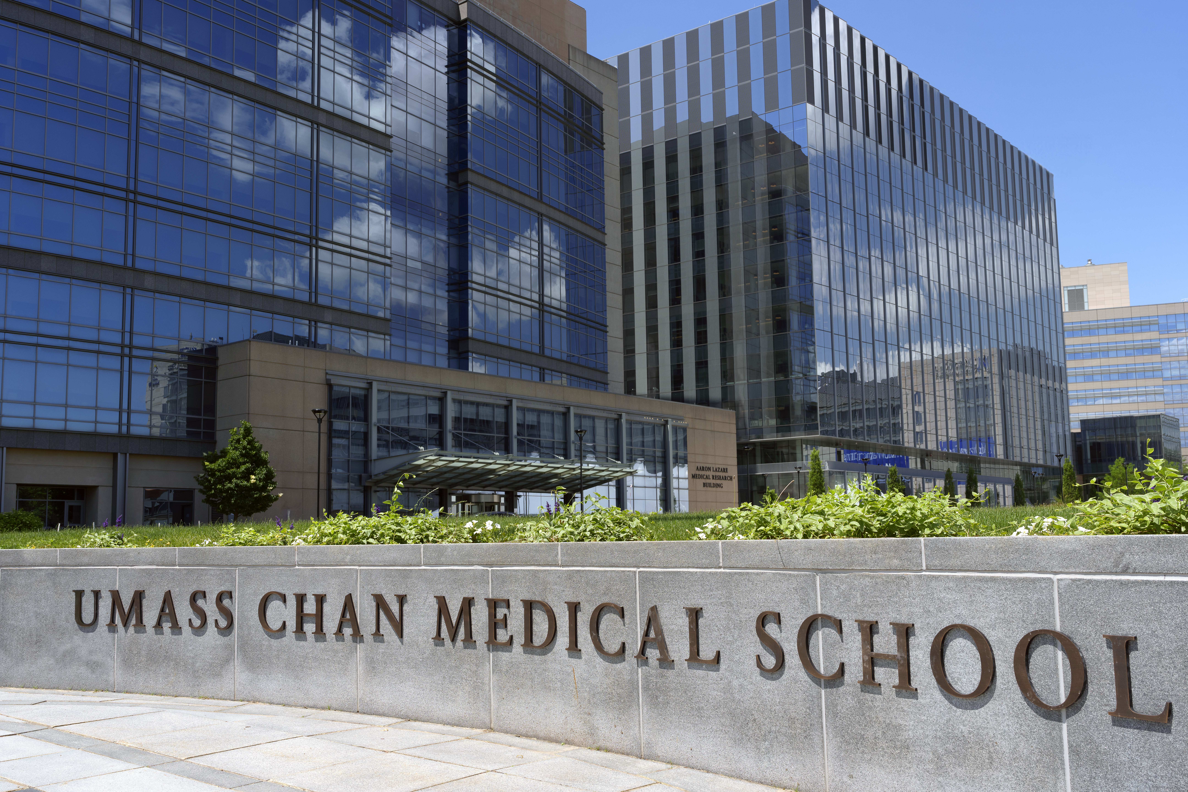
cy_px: 396
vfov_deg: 41.1
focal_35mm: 32
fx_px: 1056
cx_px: 594
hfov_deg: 58.7
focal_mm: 32
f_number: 9
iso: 125
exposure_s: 1/200
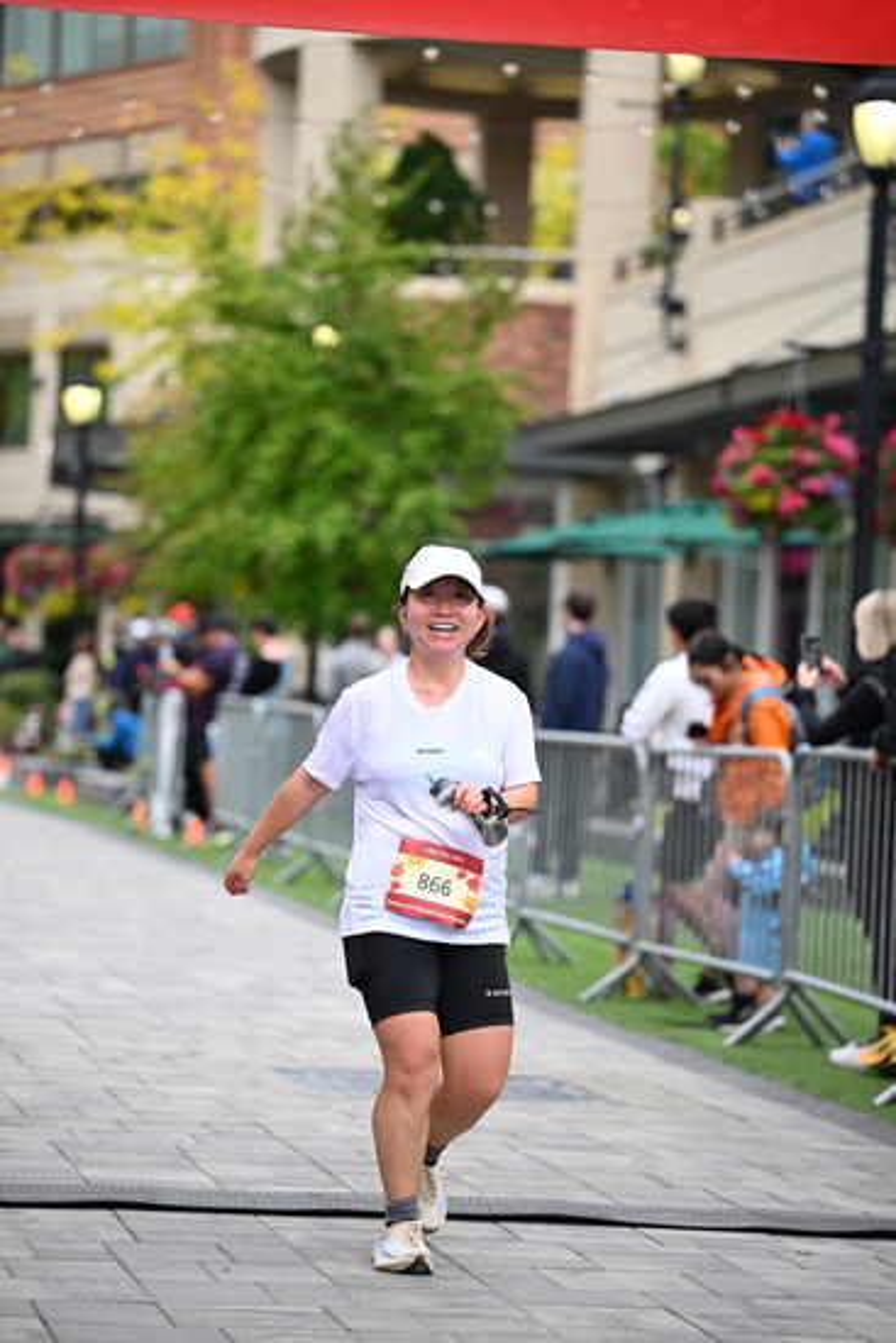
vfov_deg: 17.1
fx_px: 4477
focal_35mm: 120
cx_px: 448
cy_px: 672
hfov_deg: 11.4
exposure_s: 1/2000
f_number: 2.8
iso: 640
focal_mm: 120
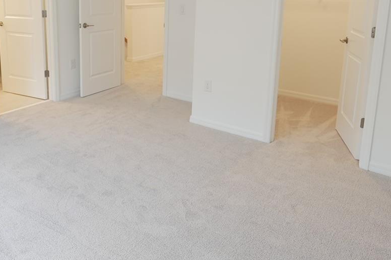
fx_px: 358
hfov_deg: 56.1
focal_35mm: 33
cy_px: 49
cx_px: 133
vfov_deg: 38.3
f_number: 2.2
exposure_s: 1/40
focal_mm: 11
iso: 100
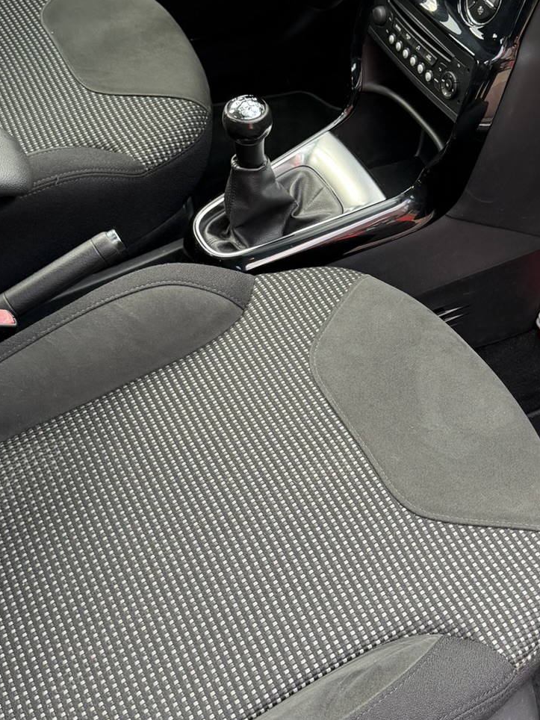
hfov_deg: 28.3
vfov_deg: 37.4
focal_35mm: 51
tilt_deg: -42.0
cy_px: 297
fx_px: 1061
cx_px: 373
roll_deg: -5.4
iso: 200
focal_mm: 6.76
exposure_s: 1/177
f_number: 1.78
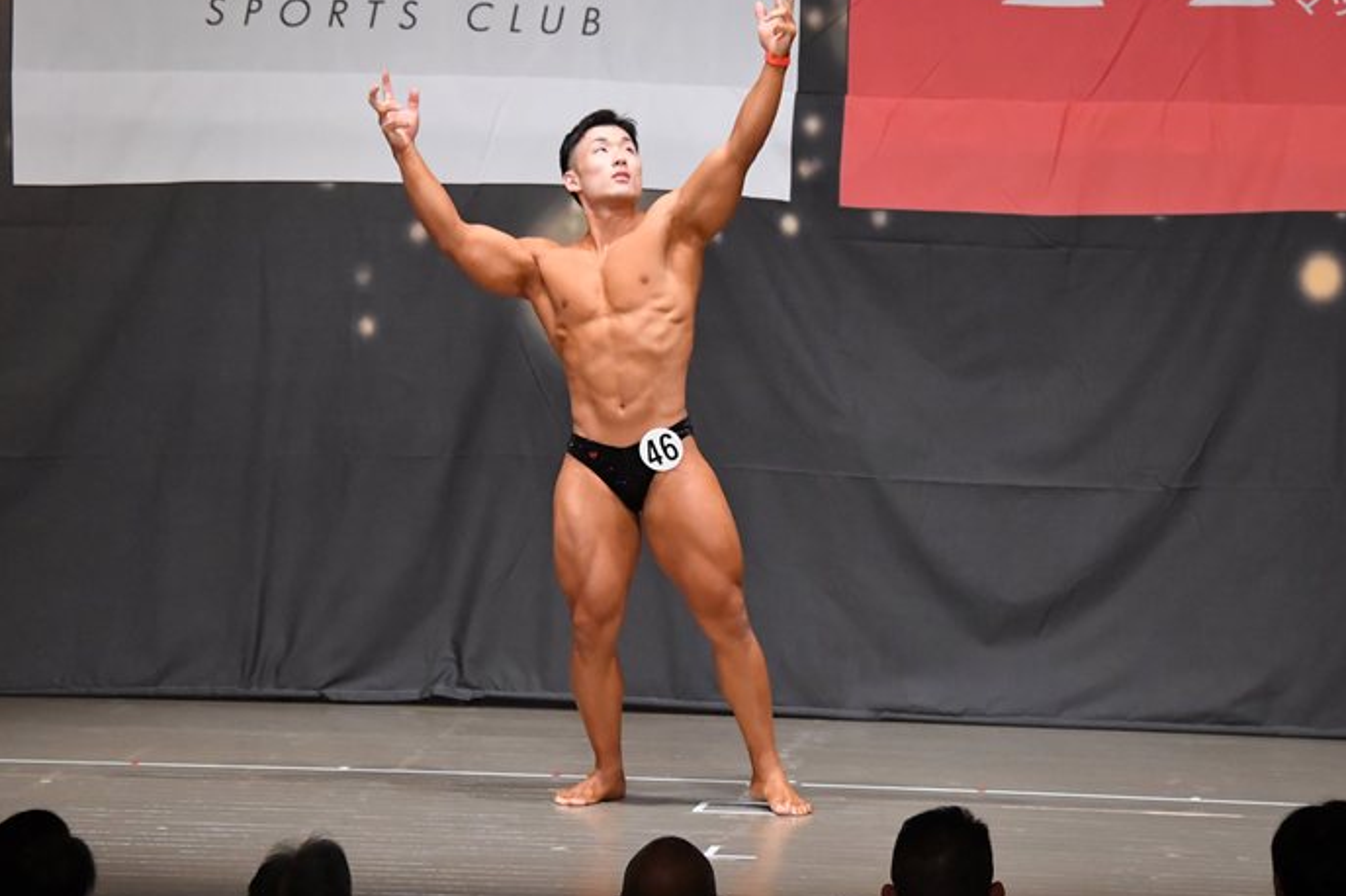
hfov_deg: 10.0
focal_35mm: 206
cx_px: 617
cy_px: 411
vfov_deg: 6.7
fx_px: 7698
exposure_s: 1/400
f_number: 5.6
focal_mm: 122
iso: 6400
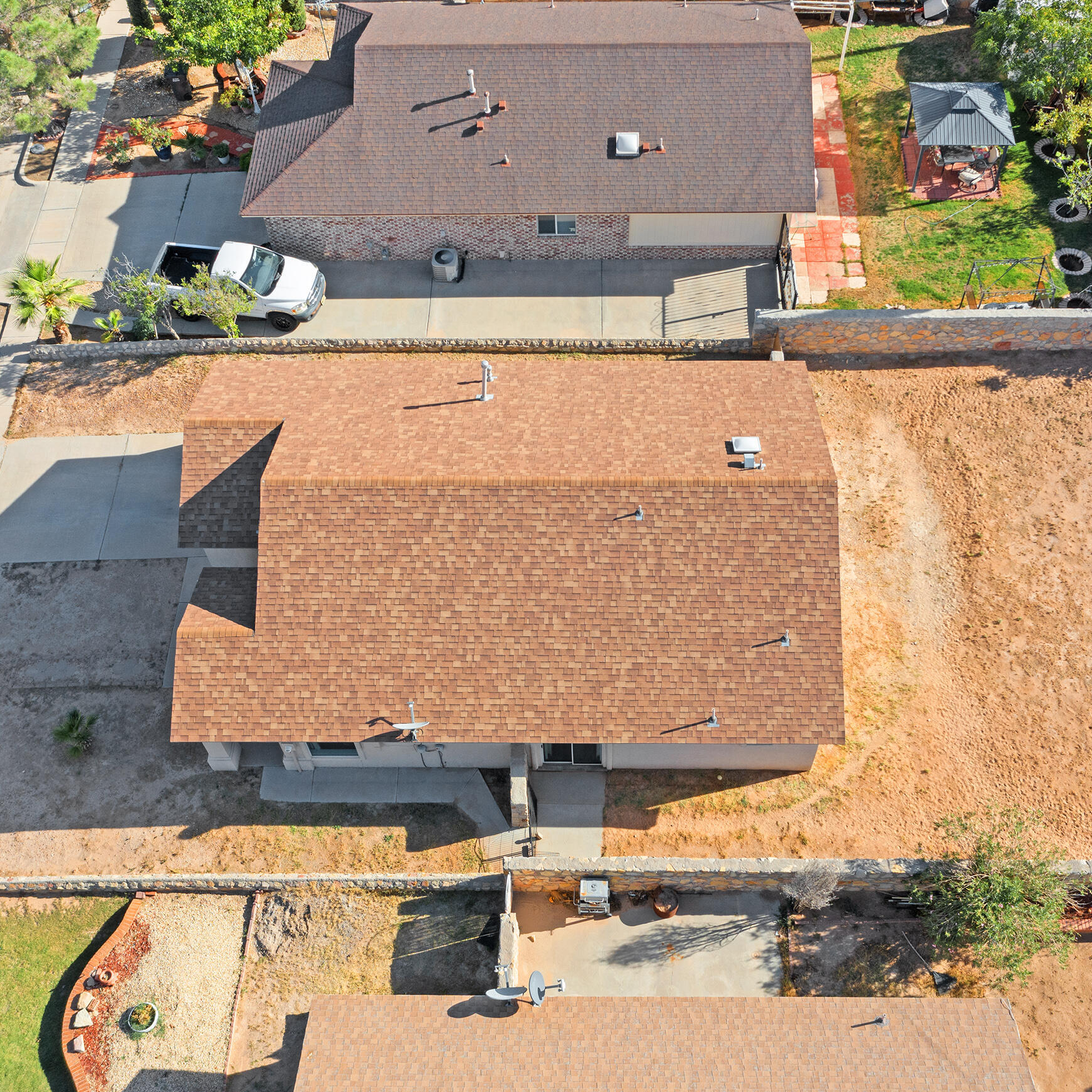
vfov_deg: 44.9
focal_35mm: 37
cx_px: 582
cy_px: 550
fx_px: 1321
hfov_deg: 44.9
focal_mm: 10.26
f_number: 5
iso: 100
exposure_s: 1/320
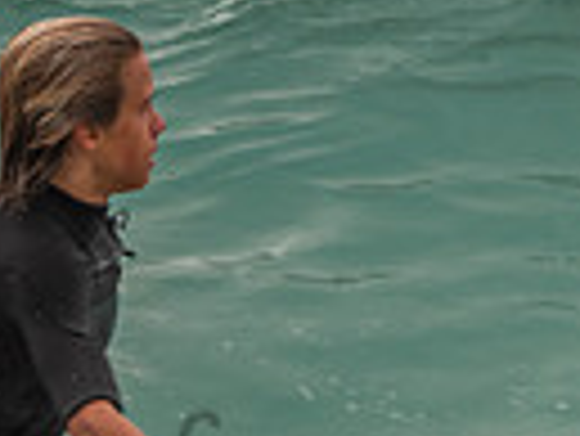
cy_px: 443
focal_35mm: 2165
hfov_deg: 0.9
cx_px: 153
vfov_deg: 0.7
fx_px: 36309
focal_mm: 500
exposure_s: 1/320
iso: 200
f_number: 5.6
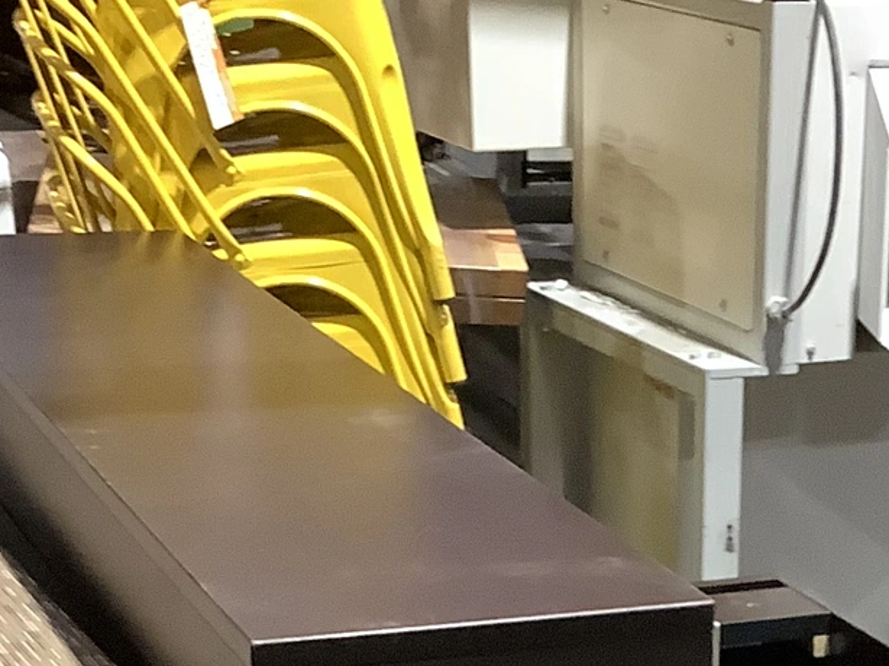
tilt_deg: -25.1
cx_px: 814
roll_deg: -2.7
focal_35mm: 101
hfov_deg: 19.1
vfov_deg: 13.5
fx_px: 2593
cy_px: 1077
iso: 320
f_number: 2.4
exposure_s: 1/30
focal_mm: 3.3
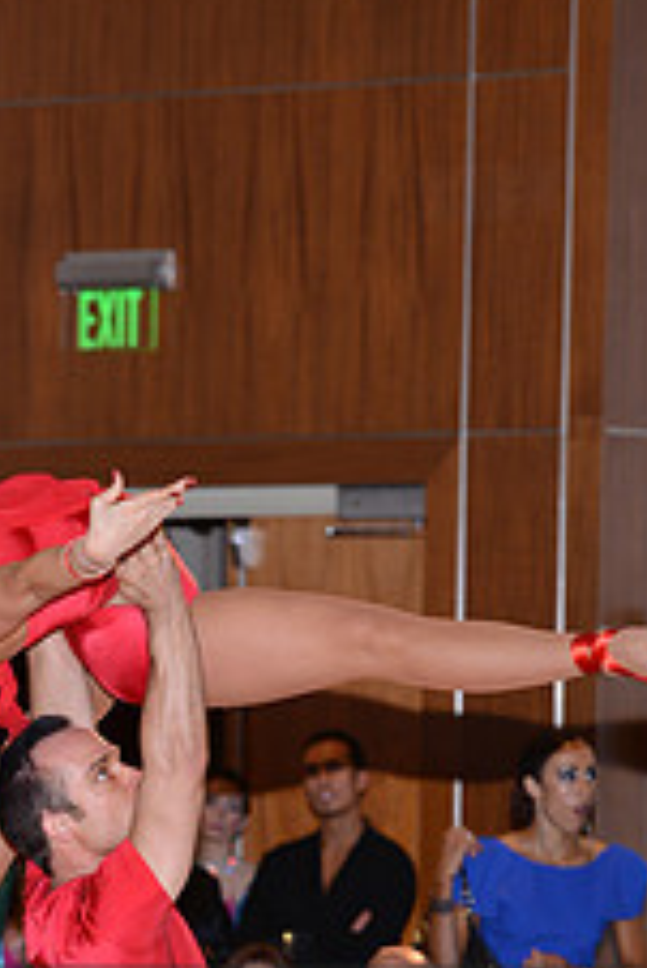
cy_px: 1109
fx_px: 8640
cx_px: 58
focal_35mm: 321
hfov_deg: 4.3
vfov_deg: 6.4
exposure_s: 1/250
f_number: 4.5
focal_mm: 125
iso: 1000
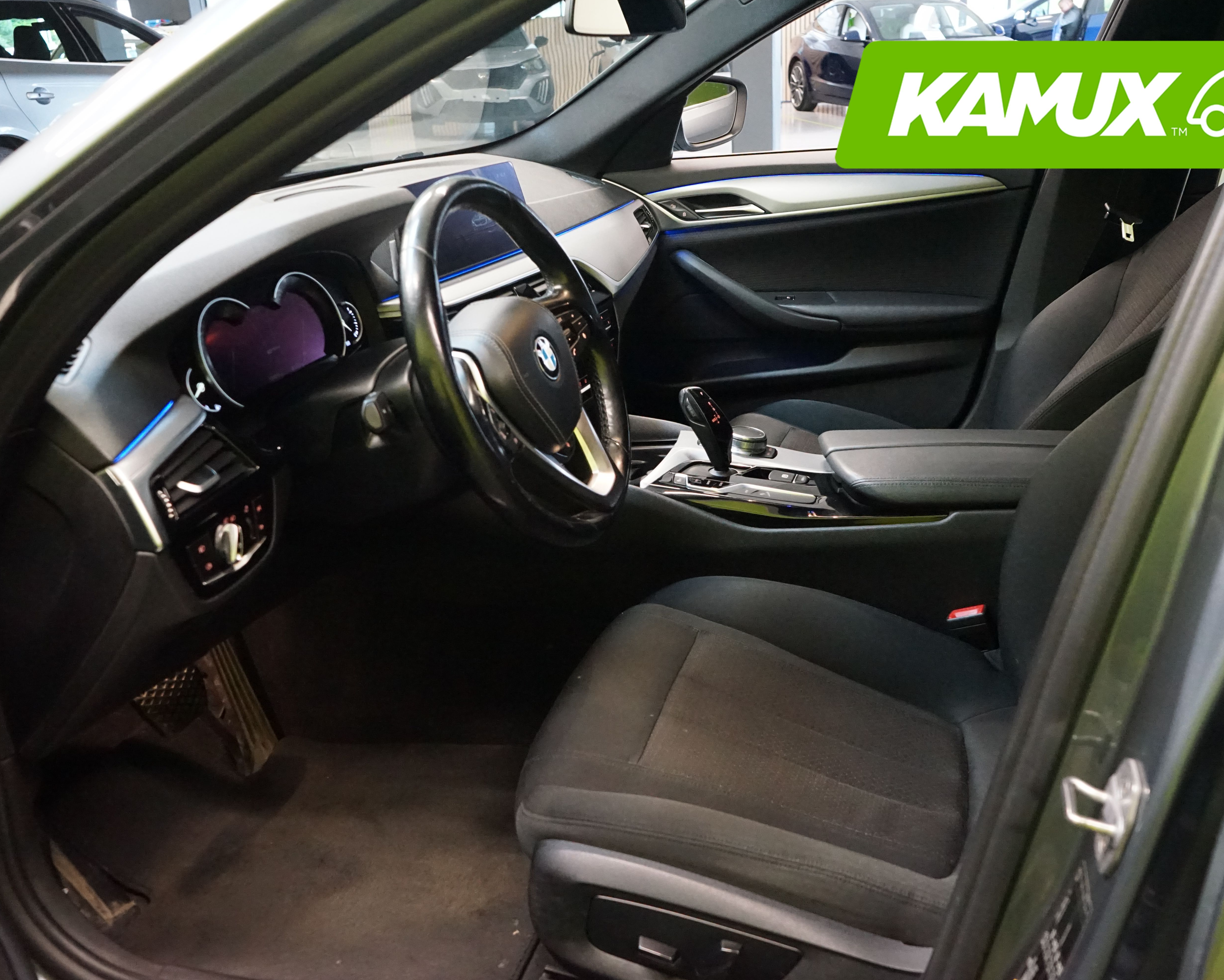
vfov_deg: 44.5
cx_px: 649
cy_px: 488
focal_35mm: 33
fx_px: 1196
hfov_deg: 54.2
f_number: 6.3
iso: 8000
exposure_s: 1/30
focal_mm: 29
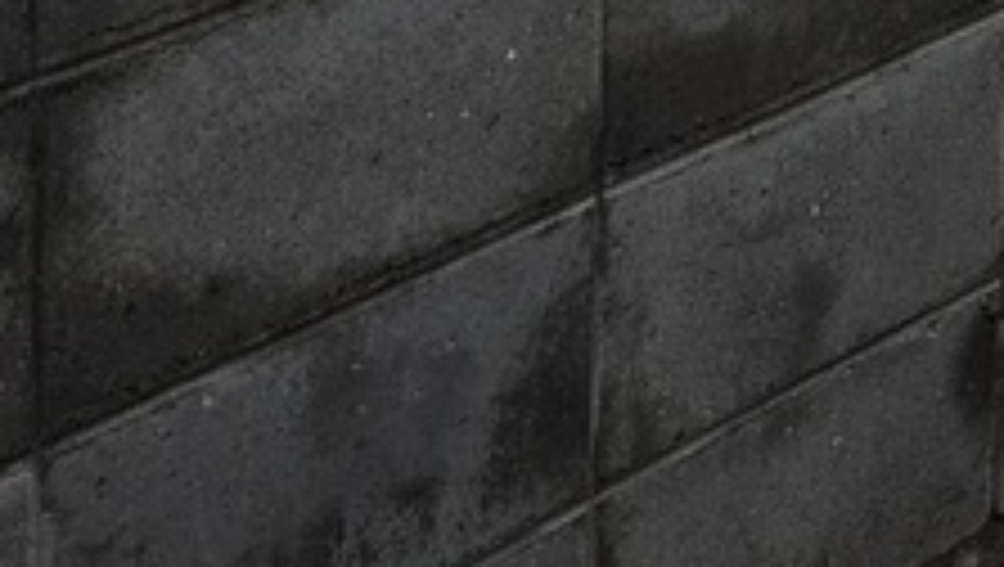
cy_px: -675
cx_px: 1612
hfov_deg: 13.7
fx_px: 3864
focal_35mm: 145
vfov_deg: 7.9
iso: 25
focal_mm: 4.15
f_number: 2.2
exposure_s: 1/255
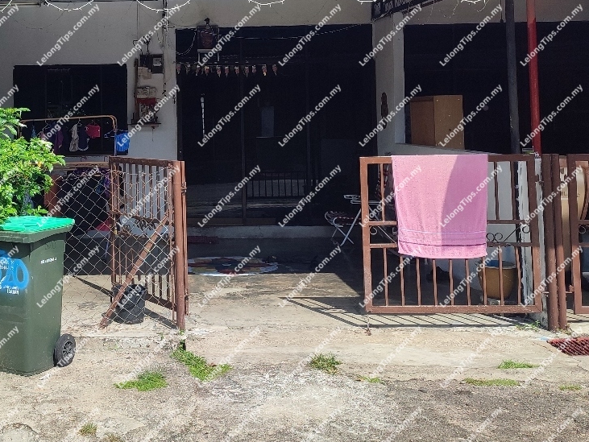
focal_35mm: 40
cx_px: 176
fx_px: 681
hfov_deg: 45.7
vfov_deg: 35.1
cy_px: 106
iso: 50
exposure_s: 1/732
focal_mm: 6.04
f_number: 1.9
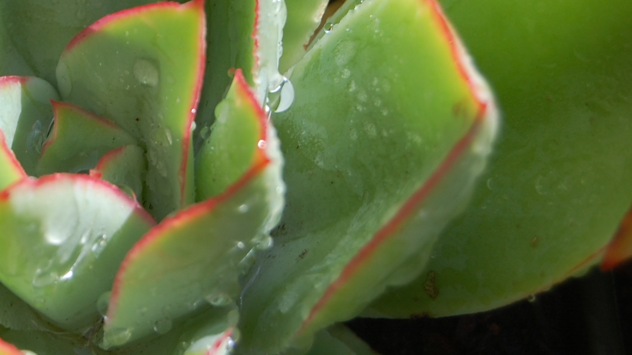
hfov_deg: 11.1
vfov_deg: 6.3
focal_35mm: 193
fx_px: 3237
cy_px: 89
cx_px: 10
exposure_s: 1/200
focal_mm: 55
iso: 200
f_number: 7.1
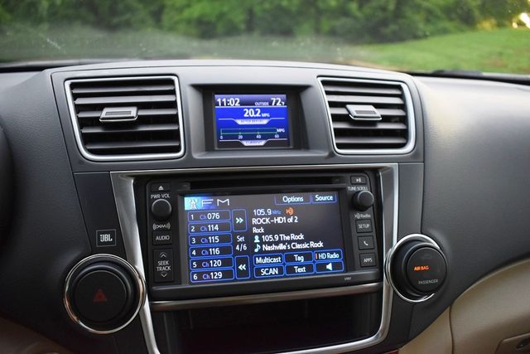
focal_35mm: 33
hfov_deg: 57.2
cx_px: 265
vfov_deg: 40.0
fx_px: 486
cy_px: 177
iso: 1250
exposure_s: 1/125
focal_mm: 22
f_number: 3.8
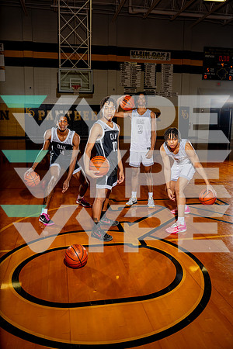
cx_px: 116
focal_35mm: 30
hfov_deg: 43.6
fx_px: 291
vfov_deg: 61.9
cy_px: 174
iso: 100
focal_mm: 30
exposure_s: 1/200
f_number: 4
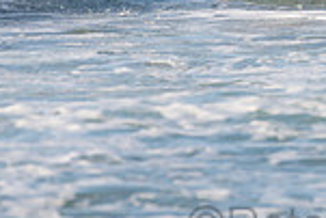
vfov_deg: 0.6
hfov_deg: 0.9
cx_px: 369
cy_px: -123
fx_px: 21282
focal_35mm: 2348
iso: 250
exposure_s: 1/1250
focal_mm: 500
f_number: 5.6
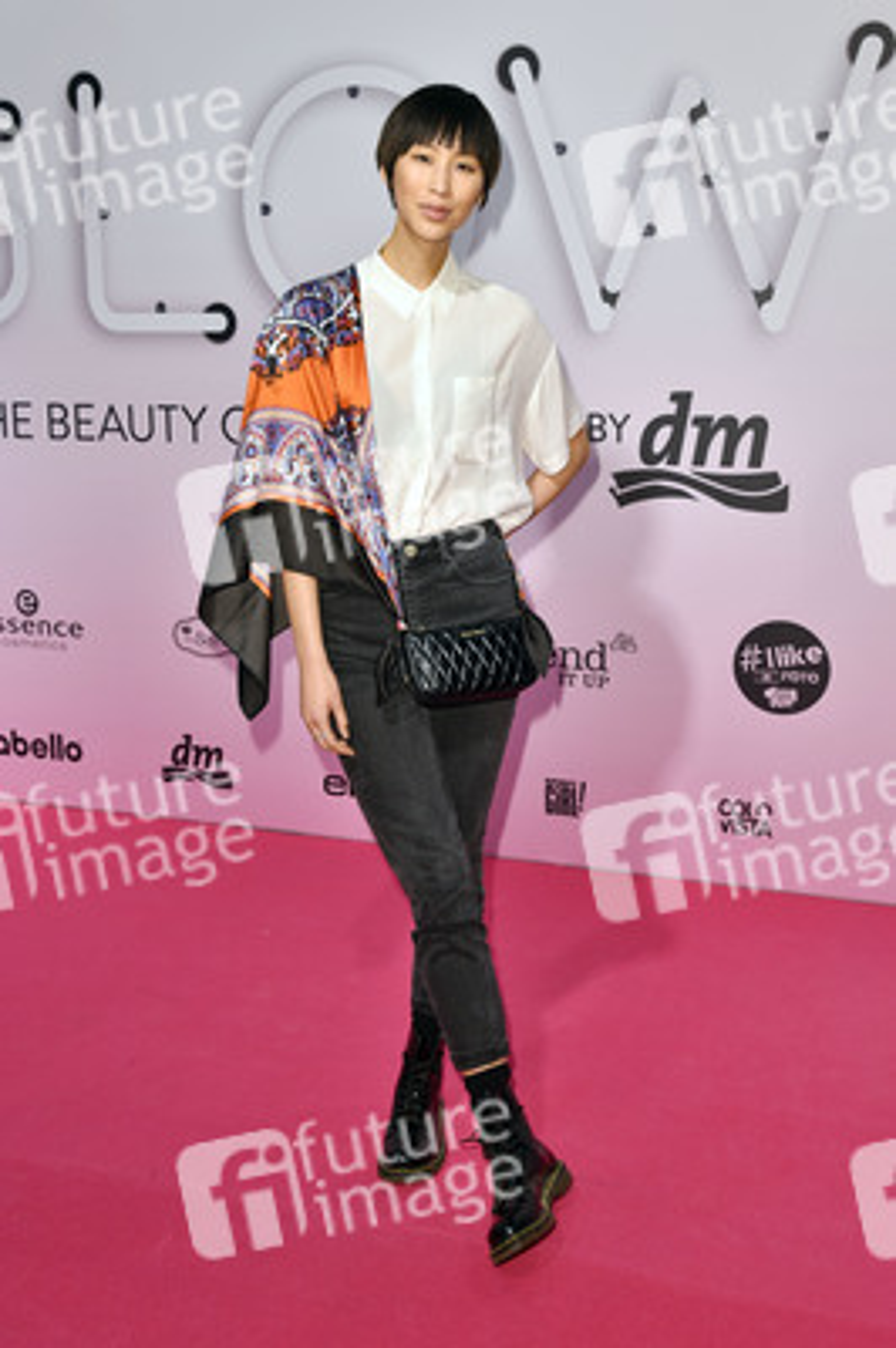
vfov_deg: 54.5
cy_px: 674
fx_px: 1309
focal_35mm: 35
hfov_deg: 37.8
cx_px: 448
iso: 400
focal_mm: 35
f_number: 5.6
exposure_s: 1/200
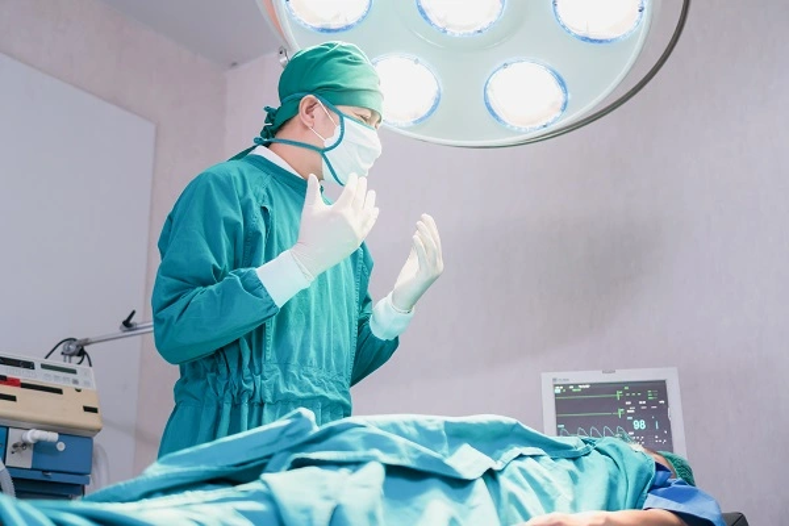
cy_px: 263
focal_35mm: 52
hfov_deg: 37.9
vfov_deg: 25.8
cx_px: 394
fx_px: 1151
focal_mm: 35
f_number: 1.8
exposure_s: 1/60
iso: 250
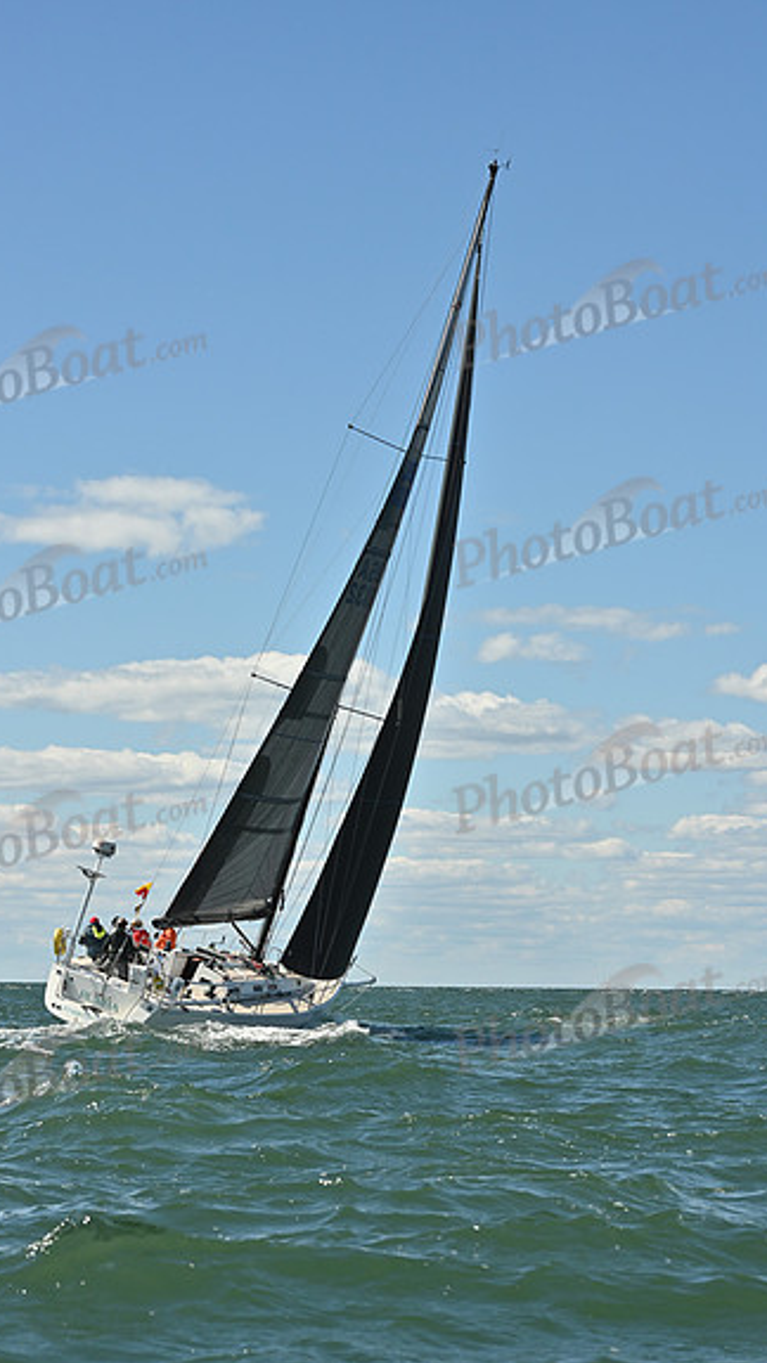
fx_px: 3507
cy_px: 684
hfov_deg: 12.5
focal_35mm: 97
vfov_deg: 22.0
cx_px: 330
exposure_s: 1/1250
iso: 320
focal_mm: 92
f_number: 9
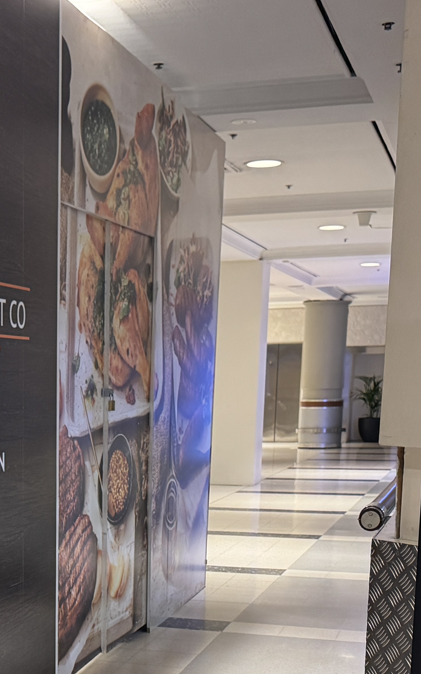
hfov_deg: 19.3
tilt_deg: -11.4
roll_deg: +0.1
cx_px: 20
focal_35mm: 66
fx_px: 1212
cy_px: 618
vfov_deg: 29.7
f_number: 1.78
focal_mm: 6.76
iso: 250
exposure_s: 1/50
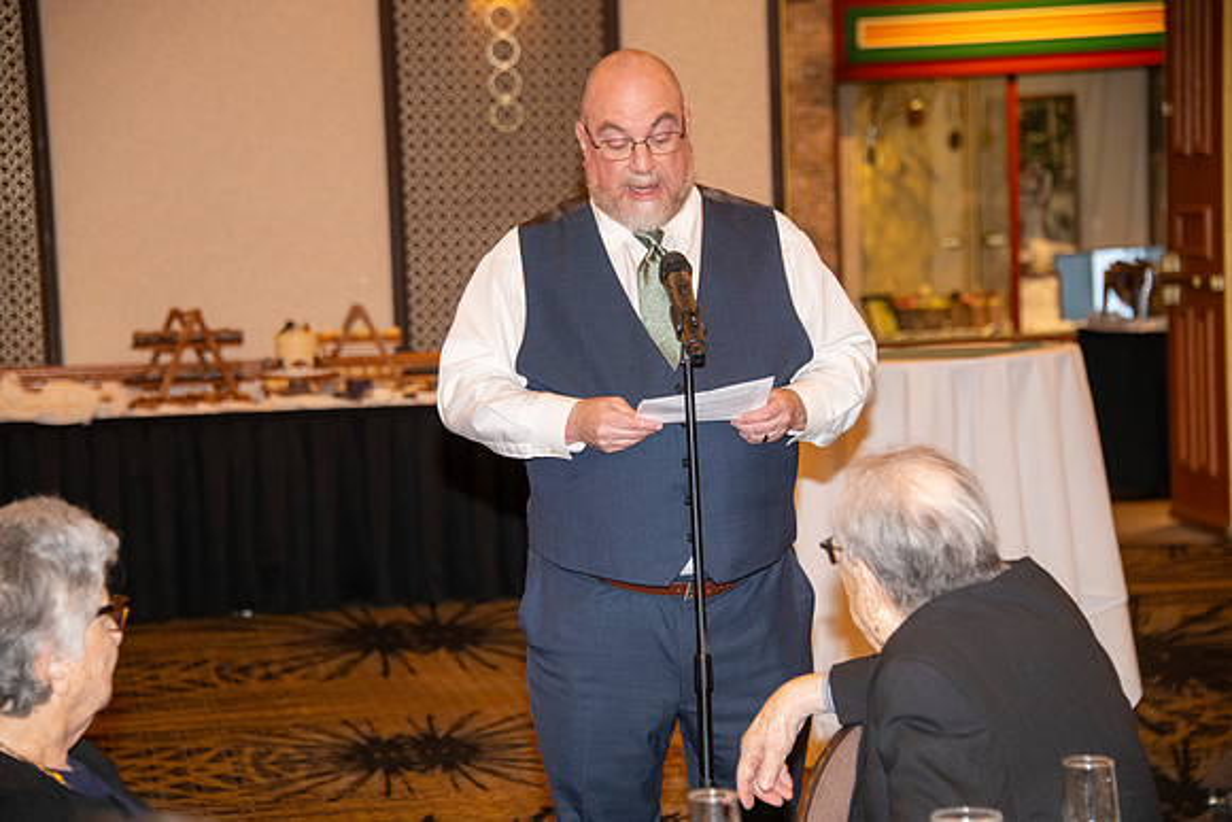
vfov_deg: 11.2
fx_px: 4176
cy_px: 411
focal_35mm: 122
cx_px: 616
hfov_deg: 16.8
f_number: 5.6
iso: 2000
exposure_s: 1/60
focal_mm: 122
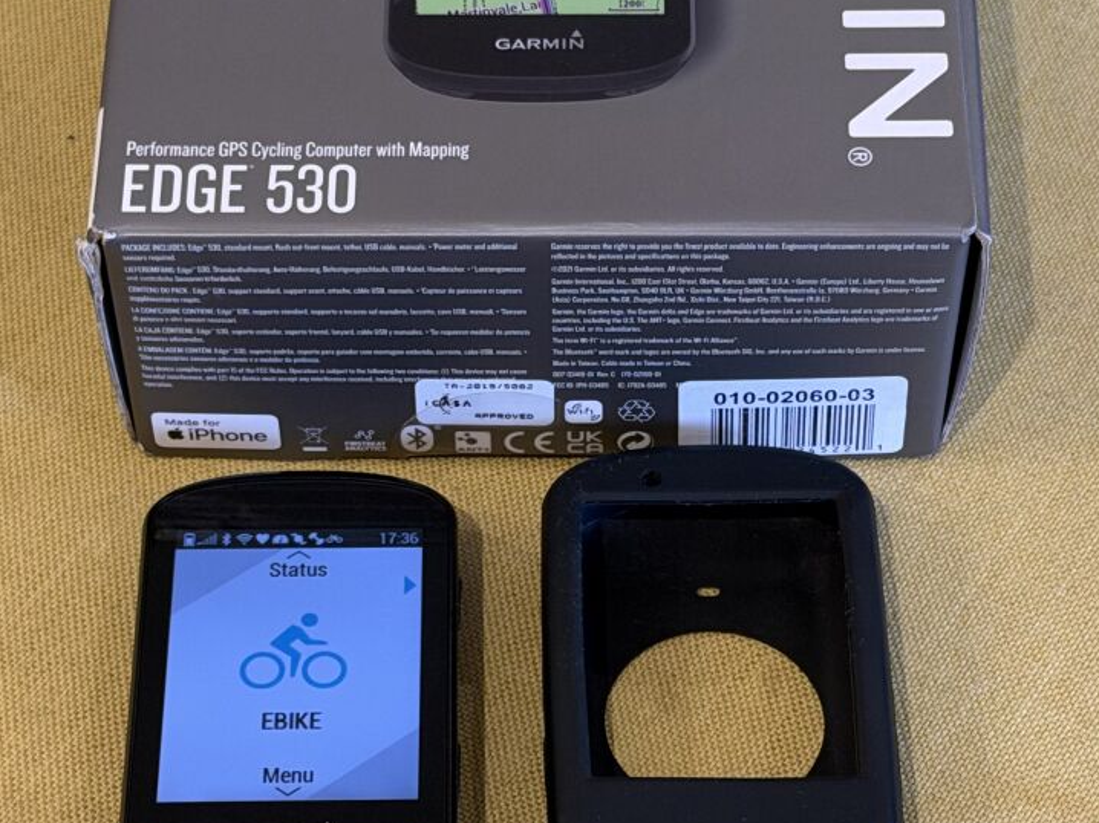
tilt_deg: -53.0
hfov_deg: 18.4
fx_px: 3396
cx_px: 576
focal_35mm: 107
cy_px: 418
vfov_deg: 13.8
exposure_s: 1/50
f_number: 1.78
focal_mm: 6.76
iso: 250
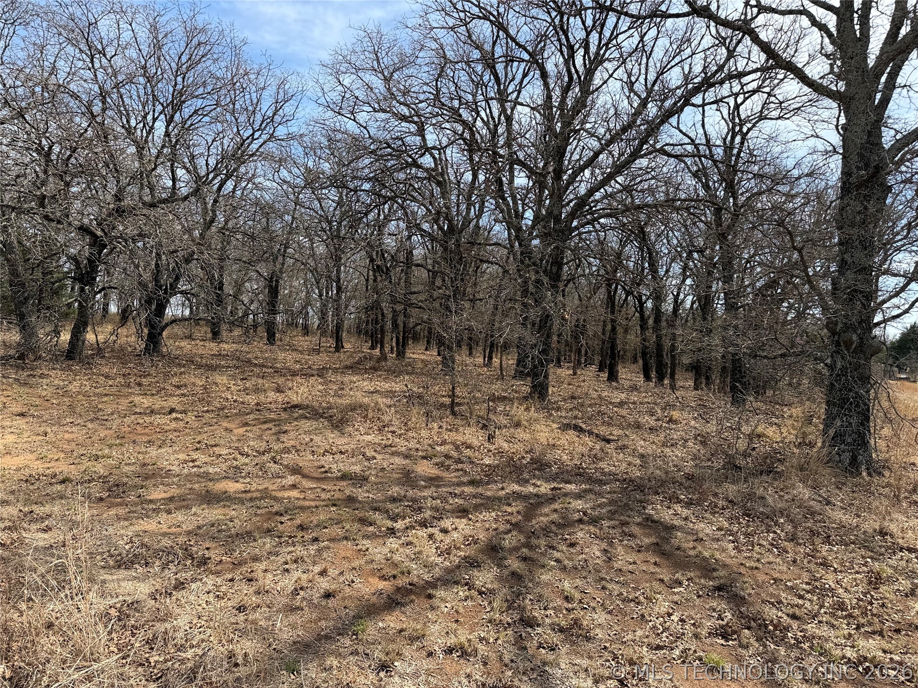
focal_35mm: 24
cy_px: 344
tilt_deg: -1.8
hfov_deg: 71.6
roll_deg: -0.7
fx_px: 636
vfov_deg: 56.8
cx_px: 459
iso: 80
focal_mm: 6.76
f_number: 1.78
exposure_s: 1/2169
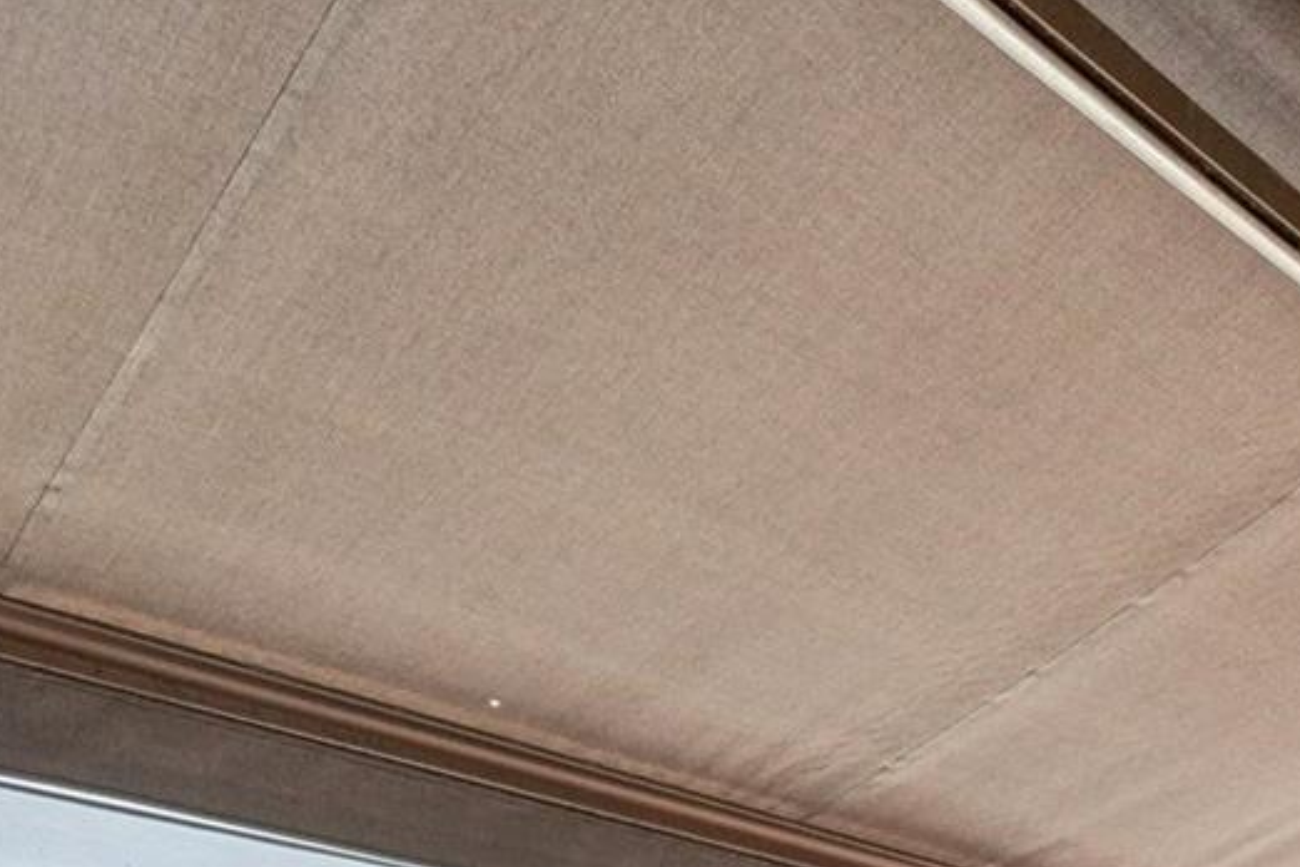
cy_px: 1318
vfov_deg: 23.2
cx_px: 1138
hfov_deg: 40.0
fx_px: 1661
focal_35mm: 46
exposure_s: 1/320
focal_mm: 10
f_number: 8
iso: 800
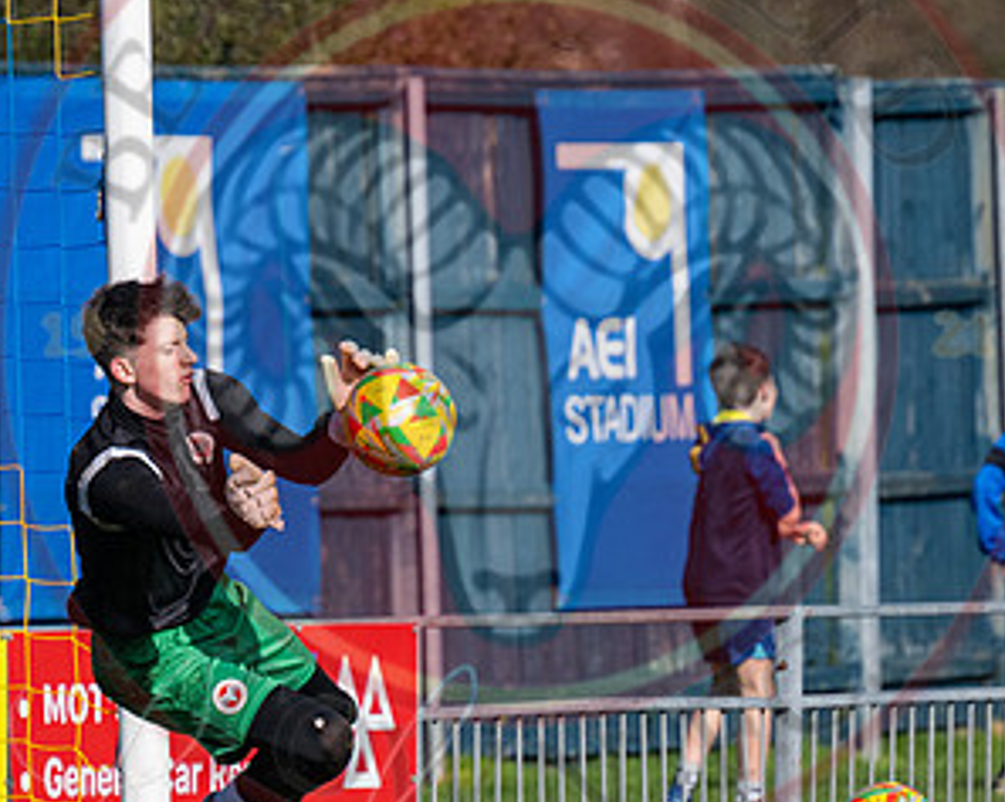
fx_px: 22880
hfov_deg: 2.5
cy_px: 393
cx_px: 472
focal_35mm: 770
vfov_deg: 2.0
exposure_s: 1/8000
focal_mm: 240
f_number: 4
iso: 400
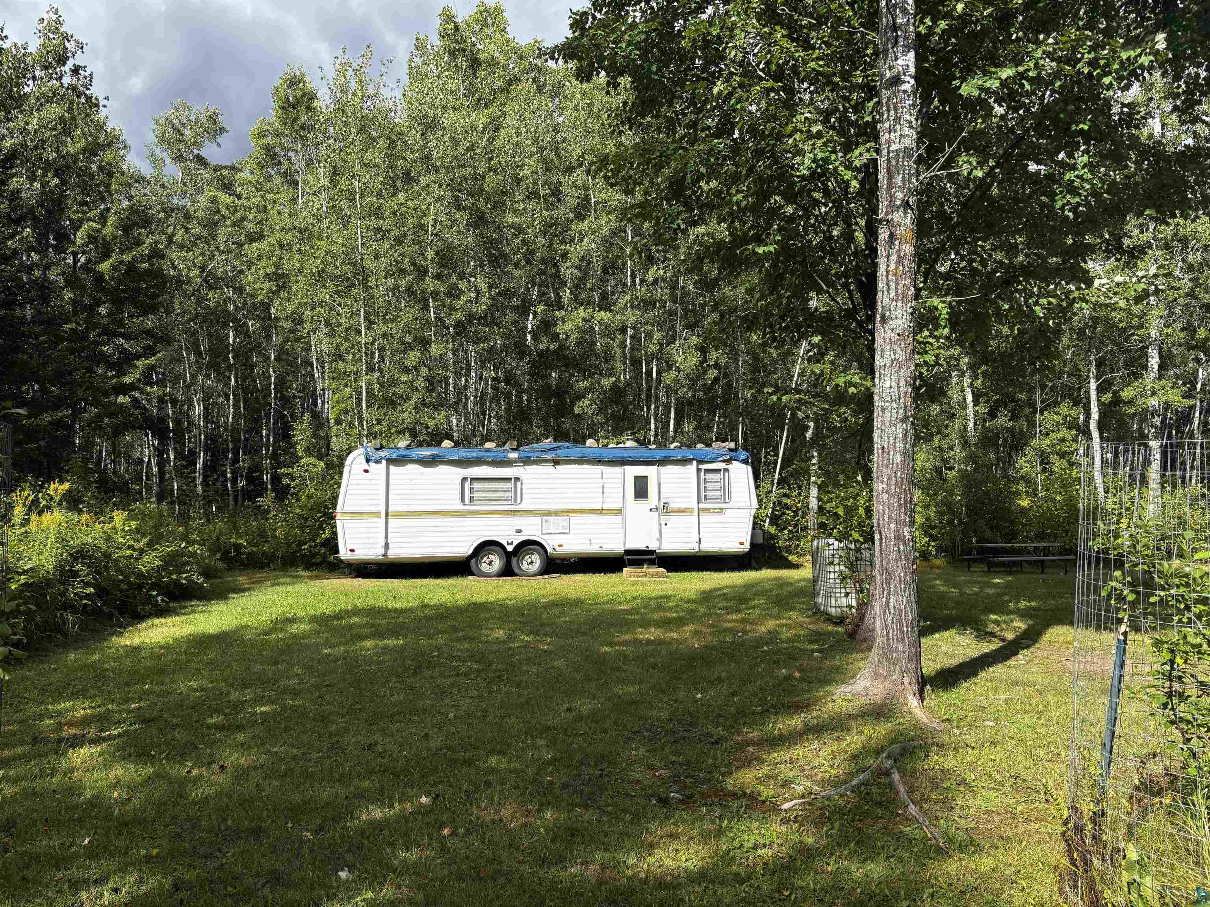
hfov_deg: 67.3
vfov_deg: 53.1
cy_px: 454
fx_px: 909
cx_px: 605
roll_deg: +1.4
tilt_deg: +2.8
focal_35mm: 26
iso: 50
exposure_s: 1/1437
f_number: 1.6
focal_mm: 5.96
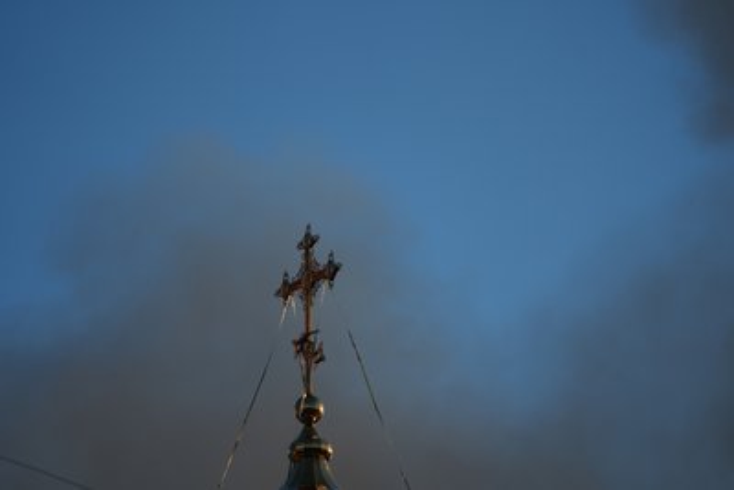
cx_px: 367
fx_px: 5813
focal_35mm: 285
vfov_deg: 4.8
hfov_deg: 7.2
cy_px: 245
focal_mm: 285
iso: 100
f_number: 5.6
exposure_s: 1/500
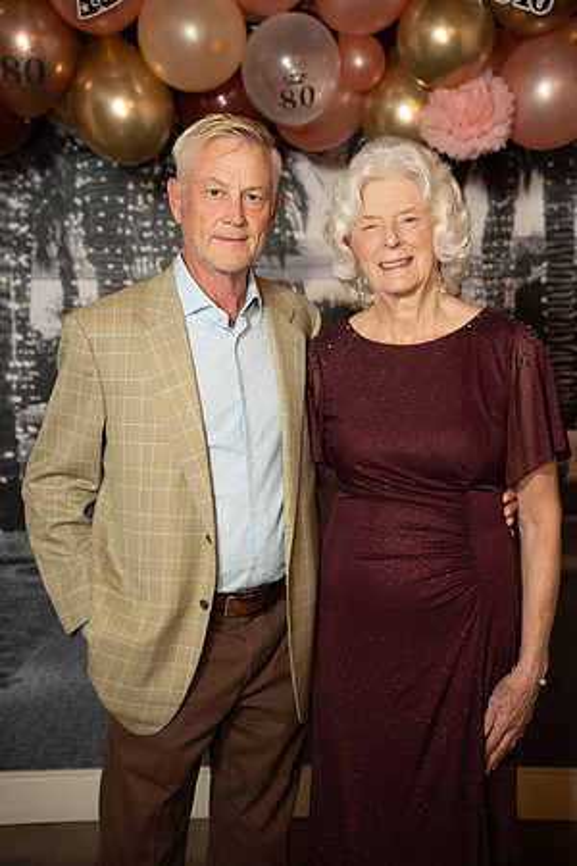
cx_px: 288
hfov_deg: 24.7
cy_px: 433
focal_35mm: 55
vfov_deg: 36.4
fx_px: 1315
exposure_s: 1/160
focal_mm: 54.7
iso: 1000
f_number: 2.8
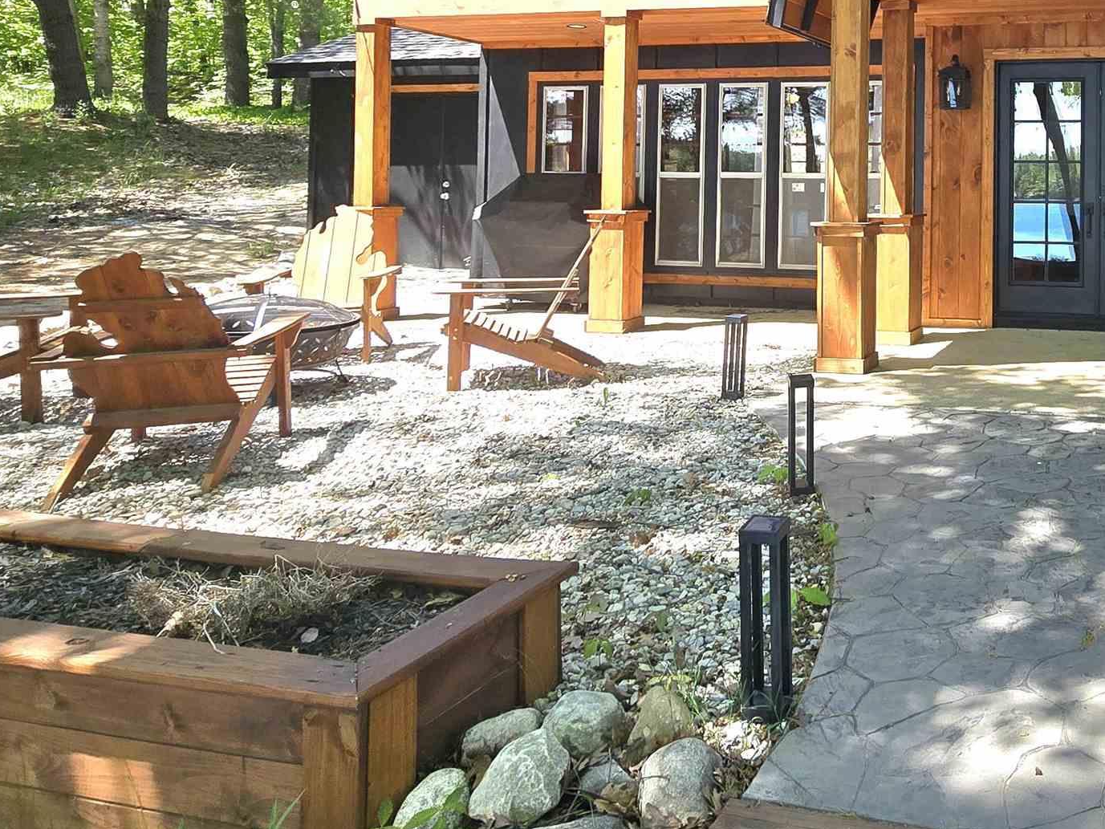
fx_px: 926
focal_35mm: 29
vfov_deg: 45.5
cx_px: 985
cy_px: 152
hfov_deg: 54.2
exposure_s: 1/588
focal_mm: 2.2
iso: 50
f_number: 2.2
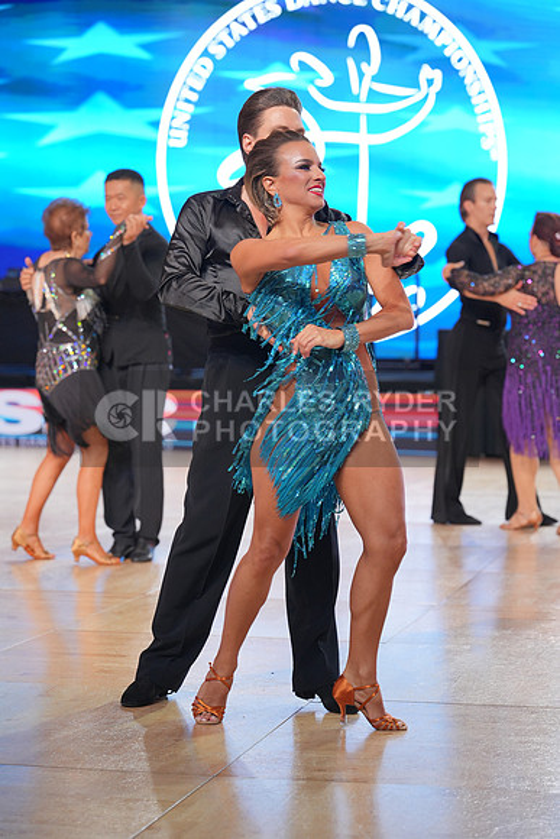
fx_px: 2215
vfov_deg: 21.5
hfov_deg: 14.4
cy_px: 420
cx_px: 280
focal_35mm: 95
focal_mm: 95
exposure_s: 1/400
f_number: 4
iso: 1000
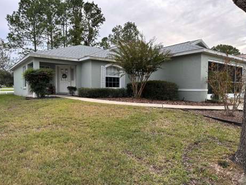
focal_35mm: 25
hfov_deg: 69.4
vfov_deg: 54.9
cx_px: 124
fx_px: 178
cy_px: 94
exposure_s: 1/365
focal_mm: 6.86
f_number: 1.78
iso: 80
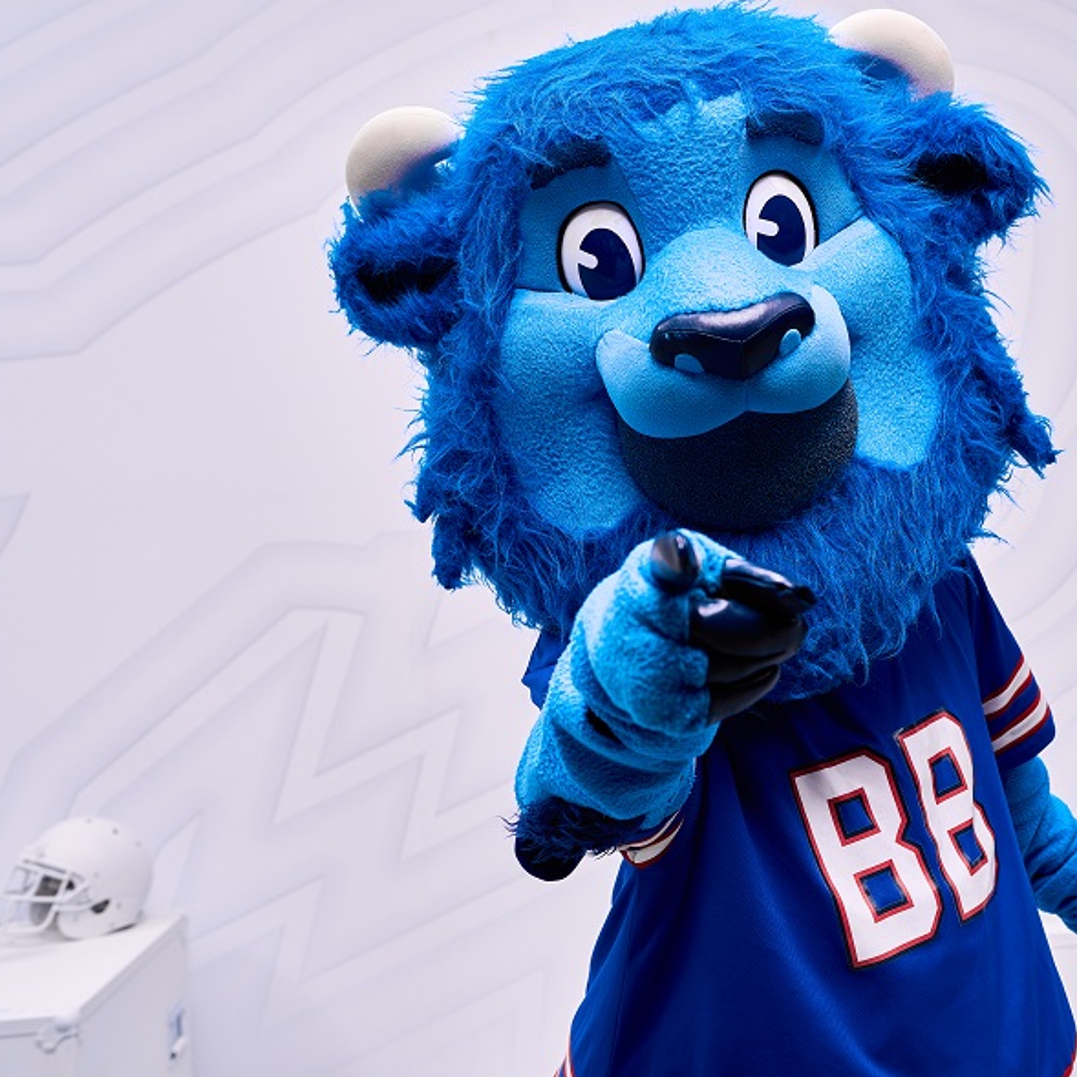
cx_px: 760
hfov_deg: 34.8
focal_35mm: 48
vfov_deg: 35.3
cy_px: 514
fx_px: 1690
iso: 125
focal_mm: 35
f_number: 4
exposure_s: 1/400
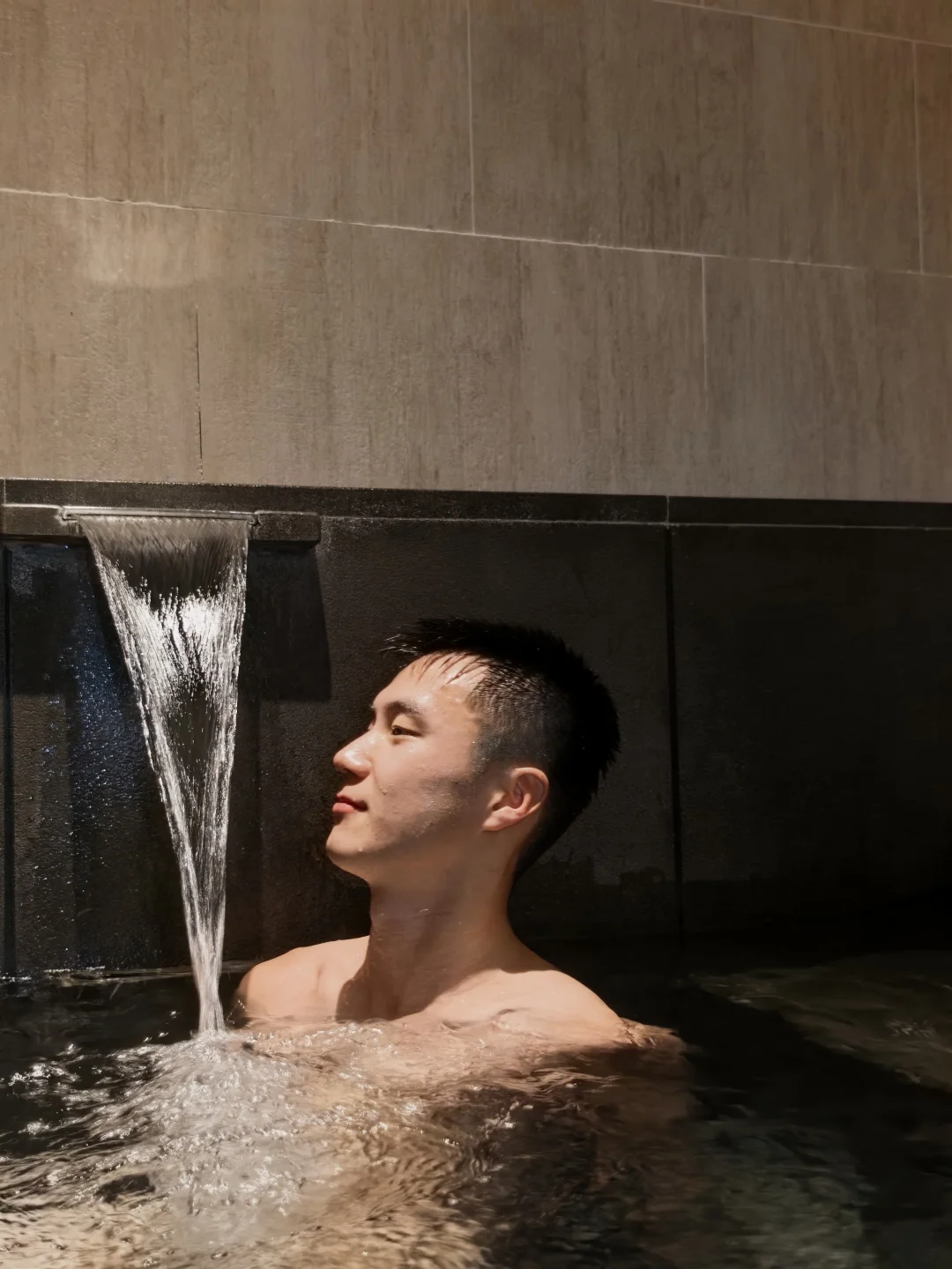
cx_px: 476
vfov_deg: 49.0
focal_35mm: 38
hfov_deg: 37.7
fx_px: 1393
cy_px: 634
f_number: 1.4
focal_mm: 5.8
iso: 160
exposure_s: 1/50
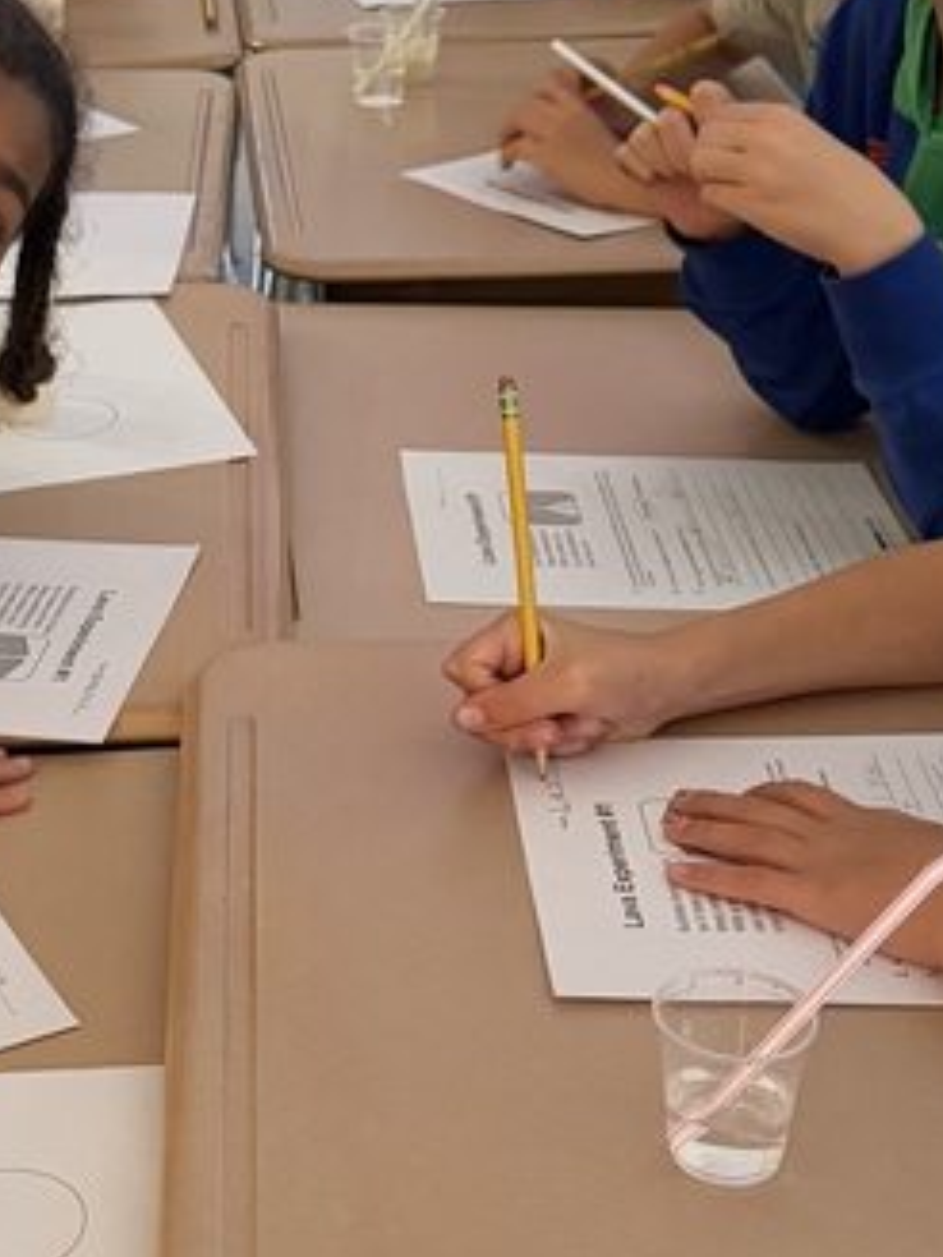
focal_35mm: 75
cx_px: 134
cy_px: 560
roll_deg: +2.8
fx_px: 2724
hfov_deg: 19.4
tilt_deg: -24.0
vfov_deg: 26.0
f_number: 1.78
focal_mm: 6.76
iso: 800
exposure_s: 1/60
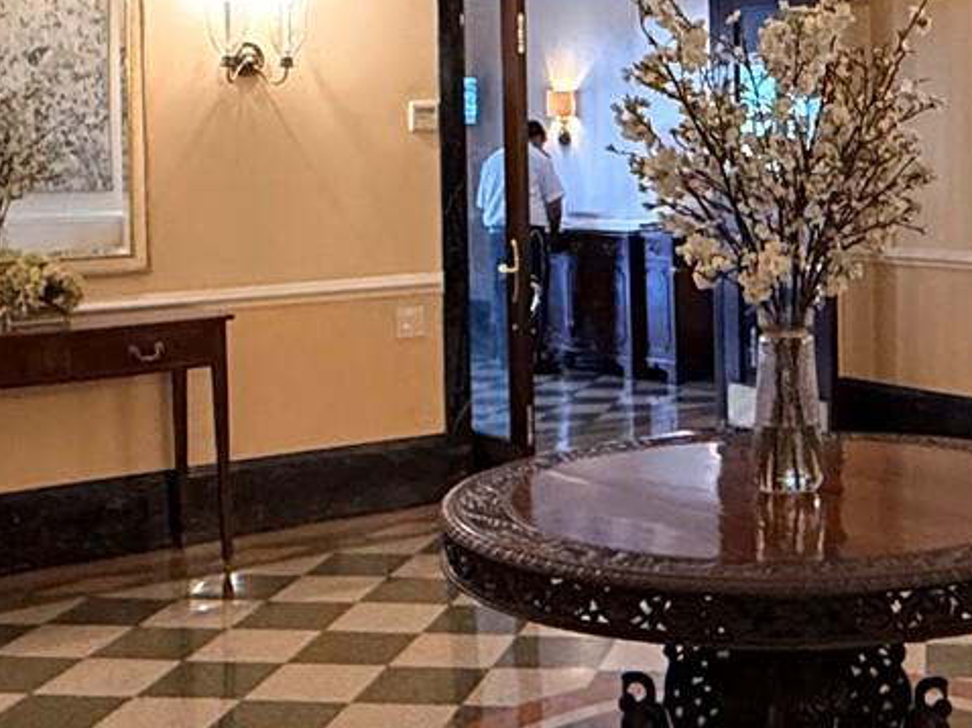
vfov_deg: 24.1
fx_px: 1684
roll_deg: +2.3
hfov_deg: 31.6
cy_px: 175
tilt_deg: -0.2
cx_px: 740
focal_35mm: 60
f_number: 2.2
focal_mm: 2.22
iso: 640
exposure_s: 1/60
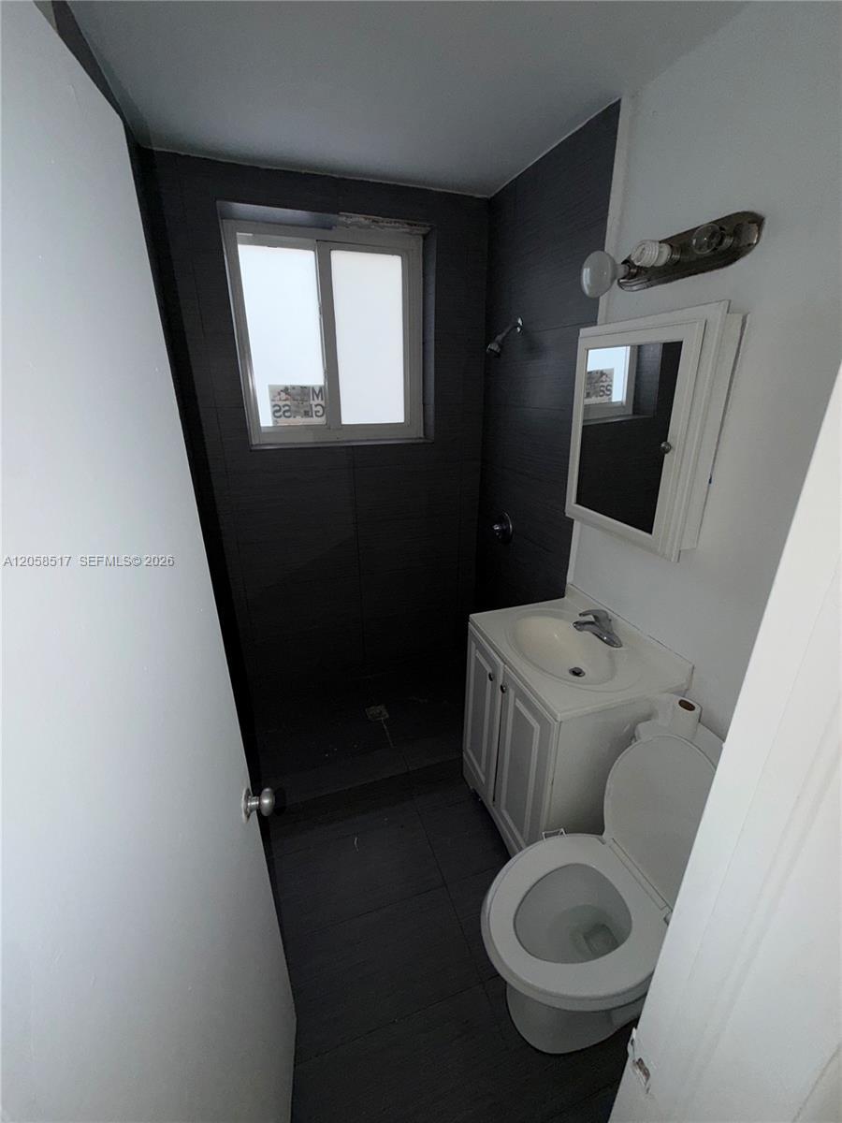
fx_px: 454
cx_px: 421
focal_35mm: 14
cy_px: 562
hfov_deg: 85.7
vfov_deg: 102.1
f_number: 2.2
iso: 40
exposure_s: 1/63
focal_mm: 2.22
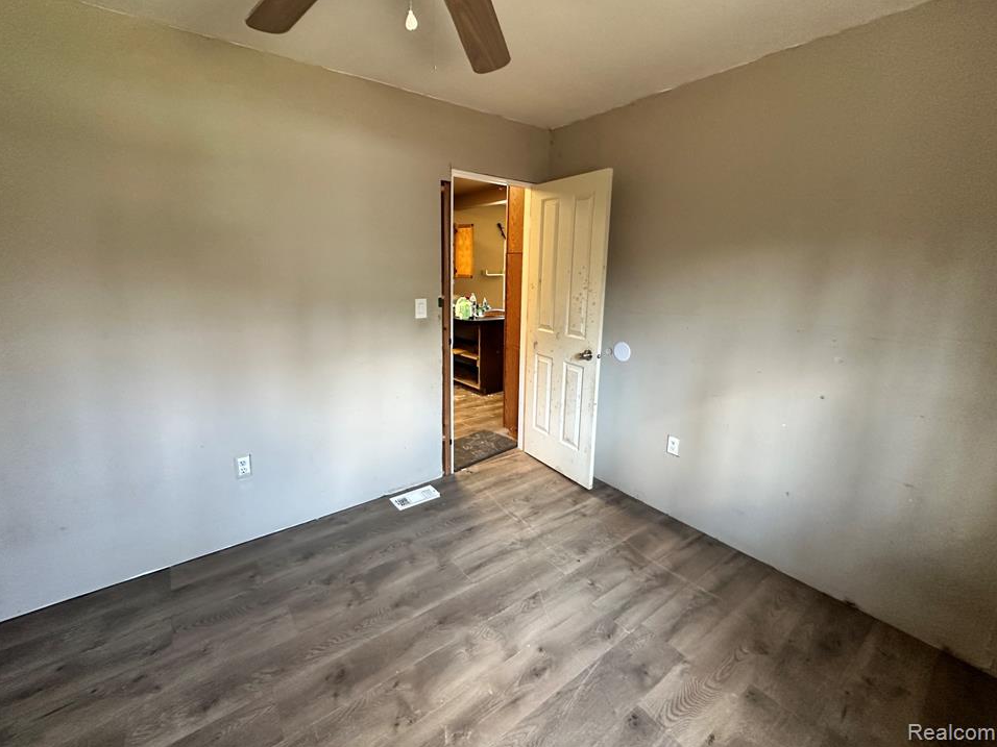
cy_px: 349
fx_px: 432
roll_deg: -1.0
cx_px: 480
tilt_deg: -6.8
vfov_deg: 81.6
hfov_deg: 98.1
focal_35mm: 15
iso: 320
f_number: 2.2
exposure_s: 1/60
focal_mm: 2.22
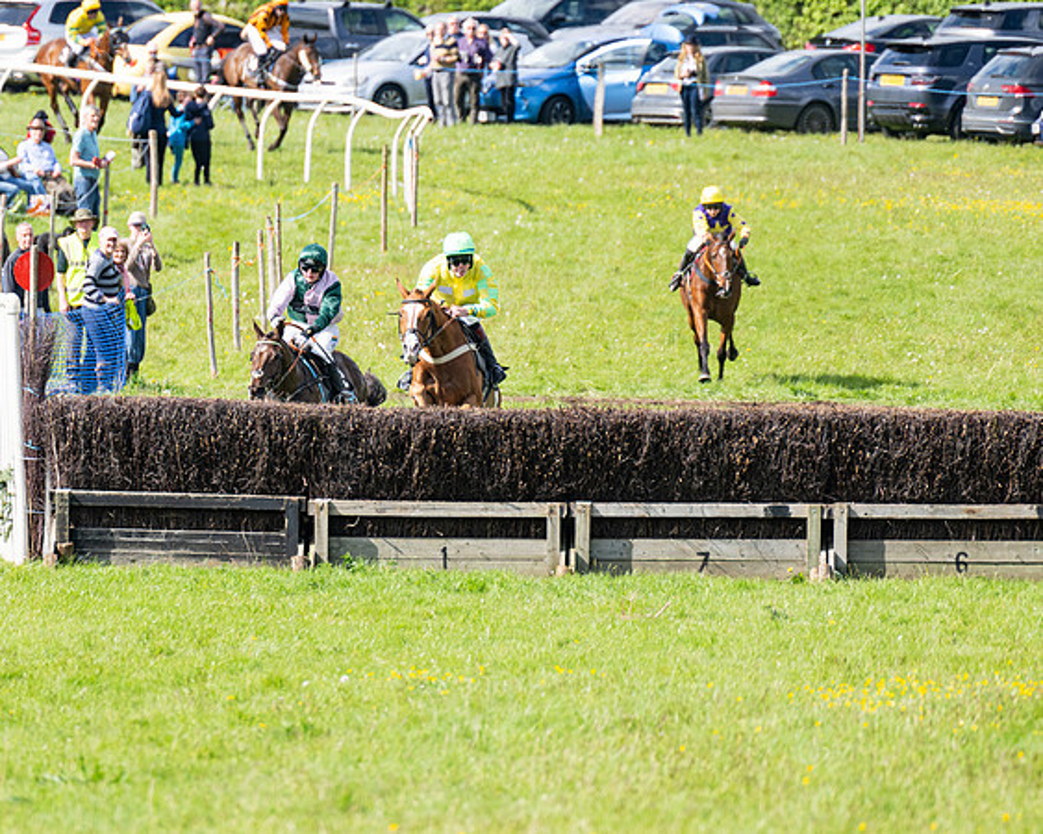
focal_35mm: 473
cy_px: 417
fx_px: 14602
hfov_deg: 4.1
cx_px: 417
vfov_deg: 3.3
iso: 200
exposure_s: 1/1250
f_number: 4
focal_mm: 280
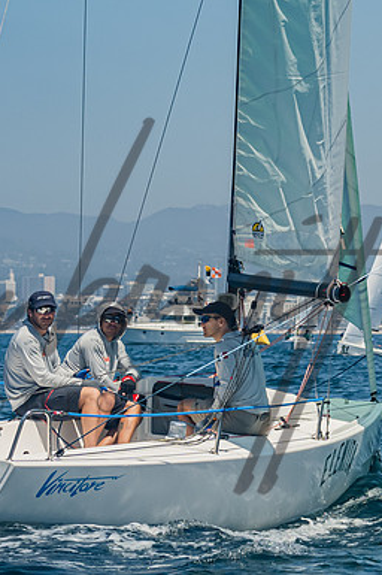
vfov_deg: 8.8
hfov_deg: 5.9
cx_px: 229
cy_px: 113
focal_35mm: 233
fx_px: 3715
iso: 400
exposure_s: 1/1600
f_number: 6.3
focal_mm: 80
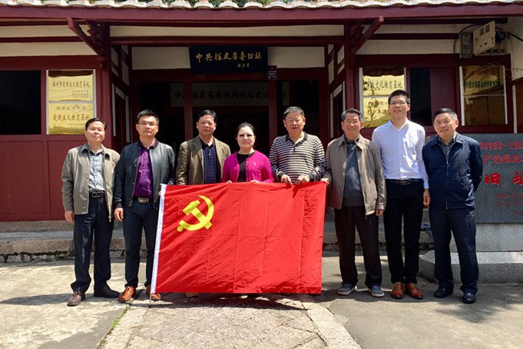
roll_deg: +1.8
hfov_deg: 60.3
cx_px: 258
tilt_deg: +2.1
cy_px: 172
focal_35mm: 31
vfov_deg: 42.3
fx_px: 450
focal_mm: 4.15
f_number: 2.2
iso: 25
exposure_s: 1/553
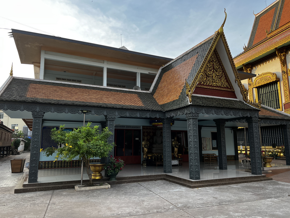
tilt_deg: +9.1
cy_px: 109
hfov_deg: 67.3
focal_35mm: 26
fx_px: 218
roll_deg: +1.4
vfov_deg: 53.1
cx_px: 145
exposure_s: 1/398
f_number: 1.5
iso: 50
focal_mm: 5.7
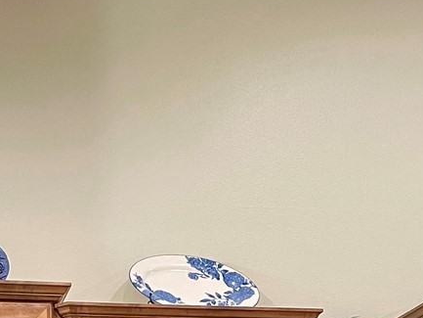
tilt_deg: +1.9
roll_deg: +1.2
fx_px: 1173
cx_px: 140
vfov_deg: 13.7
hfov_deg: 20.4
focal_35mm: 96
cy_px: 575
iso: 250
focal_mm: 4.2
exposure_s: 1/60
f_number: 1.6
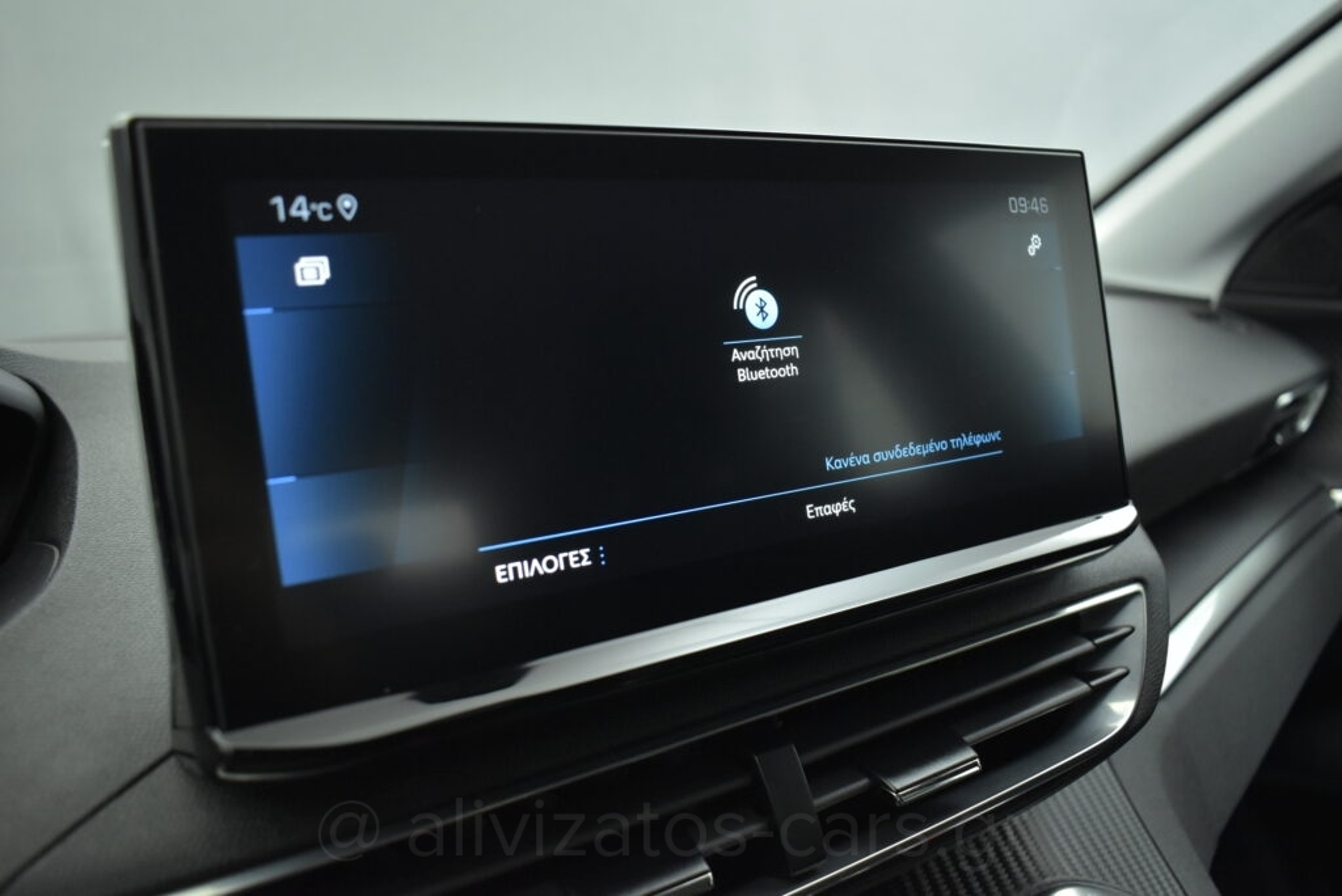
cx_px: 671
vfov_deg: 48.0
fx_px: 1007
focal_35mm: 27
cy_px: 448
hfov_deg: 67.4
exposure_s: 1/60
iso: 1600
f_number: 3.5
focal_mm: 18
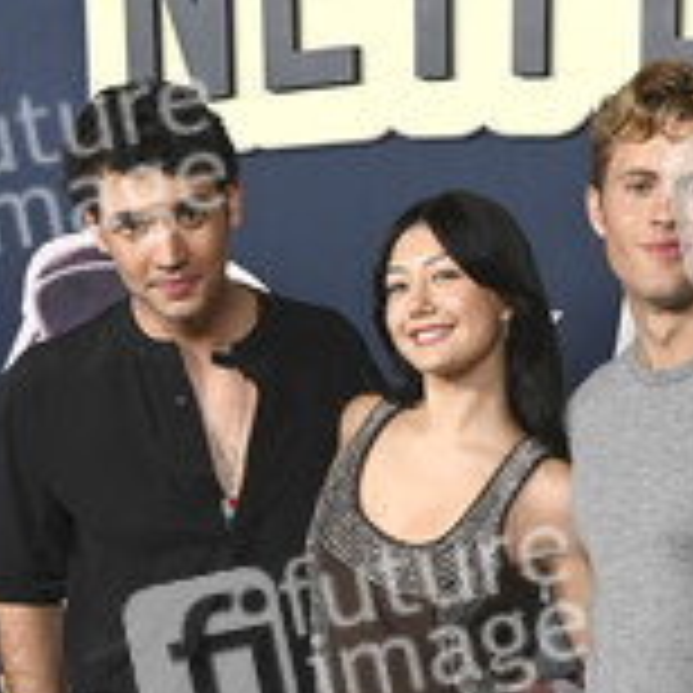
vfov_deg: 18.9
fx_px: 1948
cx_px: 486
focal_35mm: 86
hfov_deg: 20.1
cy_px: 860
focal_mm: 39
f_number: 6.3
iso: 1250
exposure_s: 1/250
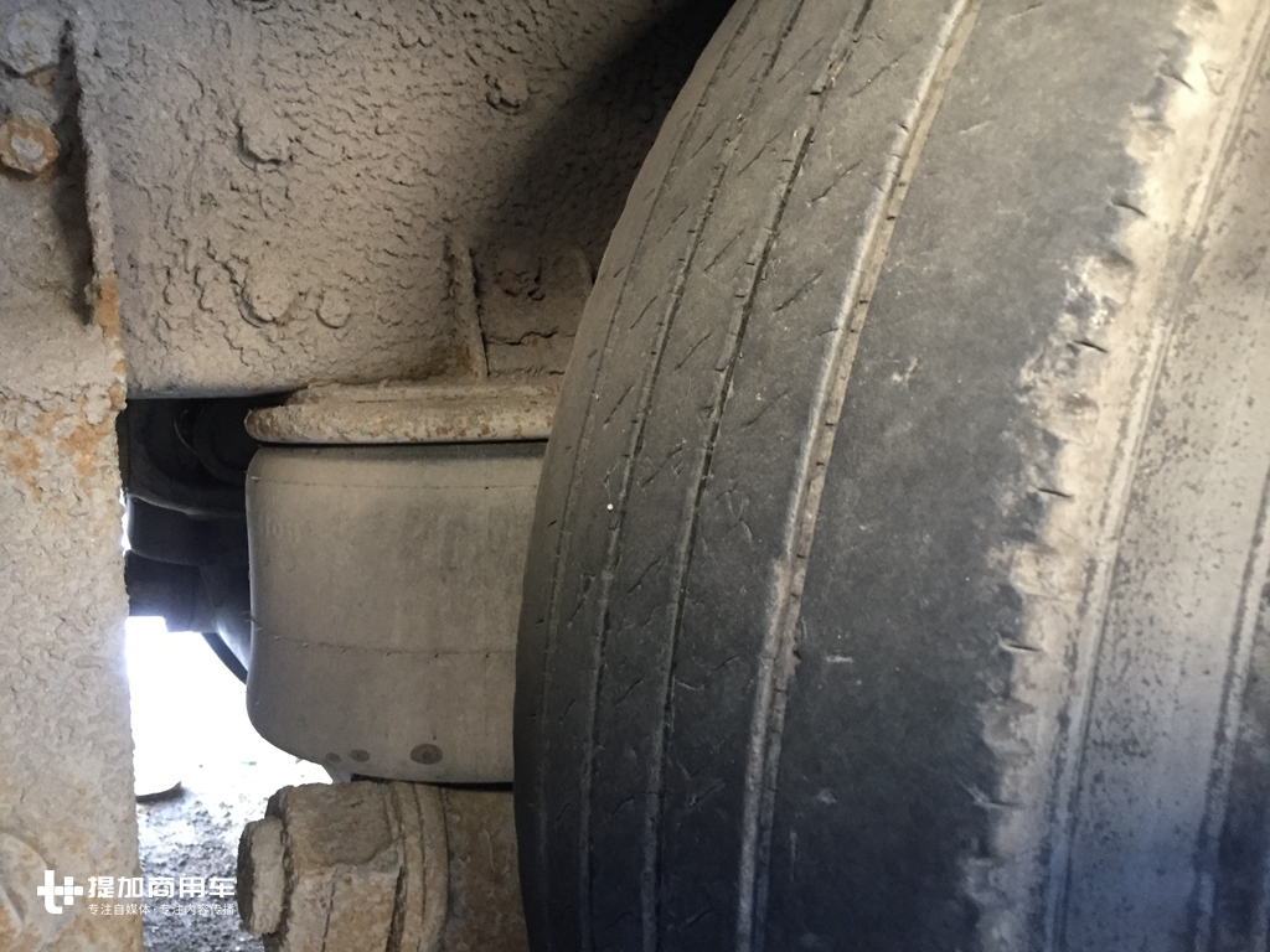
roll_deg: +0.9
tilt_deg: -7.5
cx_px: 635
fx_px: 1064
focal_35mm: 29
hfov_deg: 61.7
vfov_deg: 48.2
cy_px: 476
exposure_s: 1/20
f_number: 2.2
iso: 250
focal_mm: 4.15
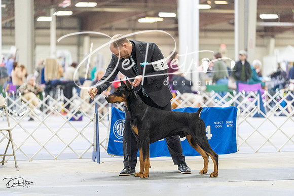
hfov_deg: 15.2
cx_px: 147
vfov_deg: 10.2
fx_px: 1103
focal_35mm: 135
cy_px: 98
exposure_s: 1/320
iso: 6400
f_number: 2.8
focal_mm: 135
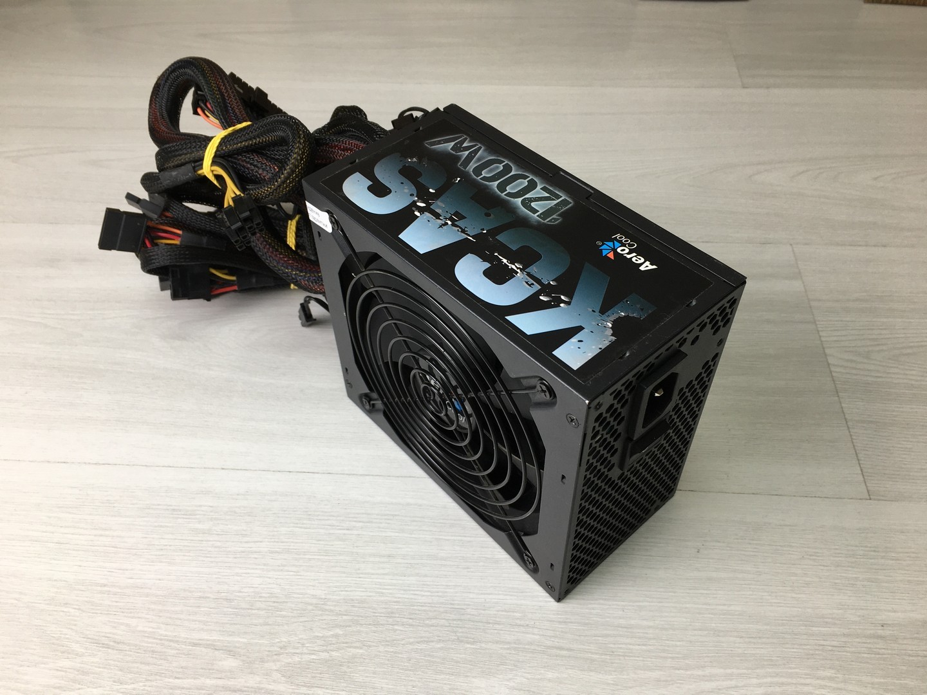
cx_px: 464
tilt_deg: -47.9
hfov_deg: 61.7
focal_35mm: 29
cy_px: 348
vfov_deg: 48.2
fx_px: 777
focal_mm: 4.15
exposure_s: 1/50
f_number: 2.2
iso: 25
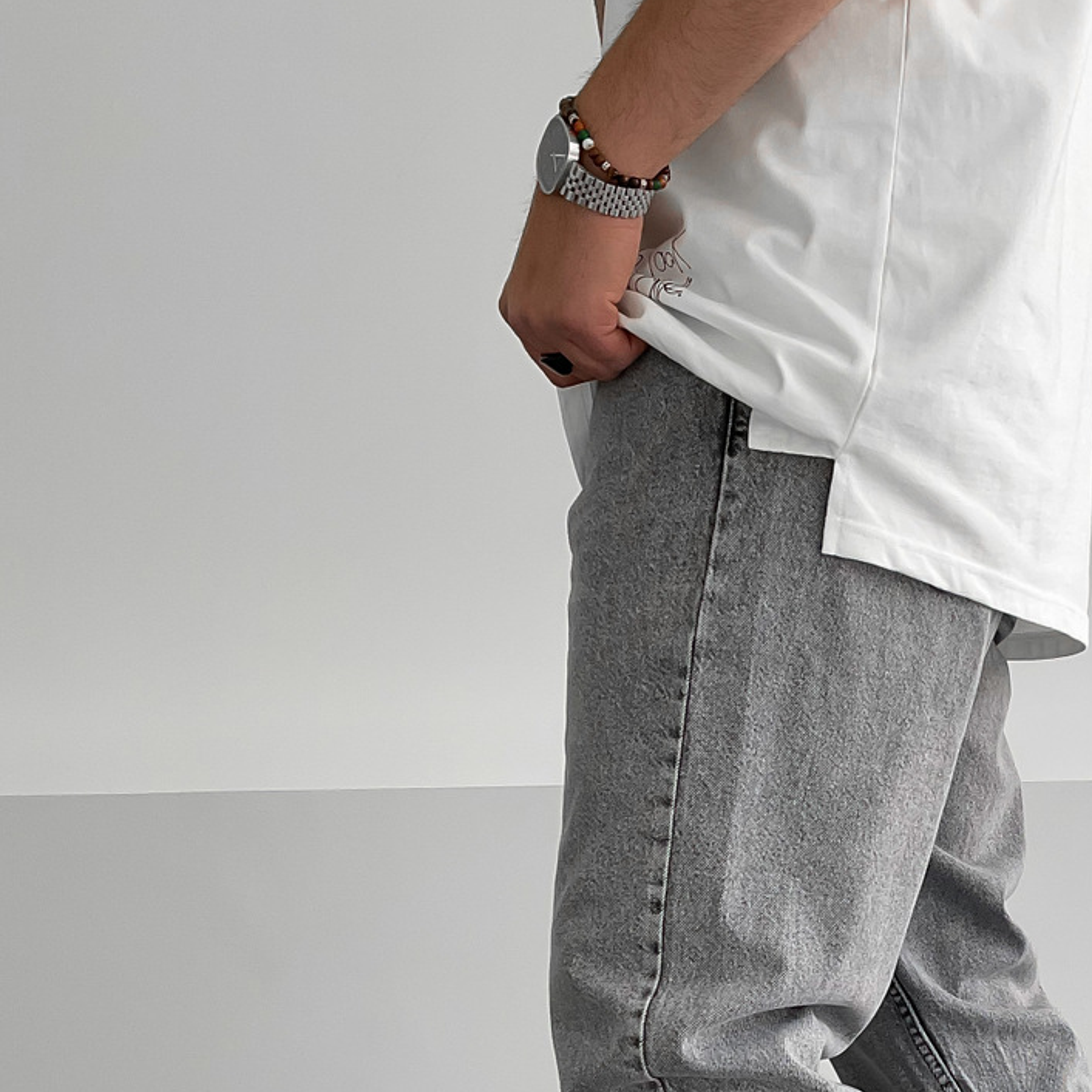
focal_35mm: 58
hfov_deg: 28.8
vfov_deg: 28.5
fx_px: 2070
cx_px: 902
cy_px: 961
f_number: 1.8
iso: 32
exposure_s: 1/120
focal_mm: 3
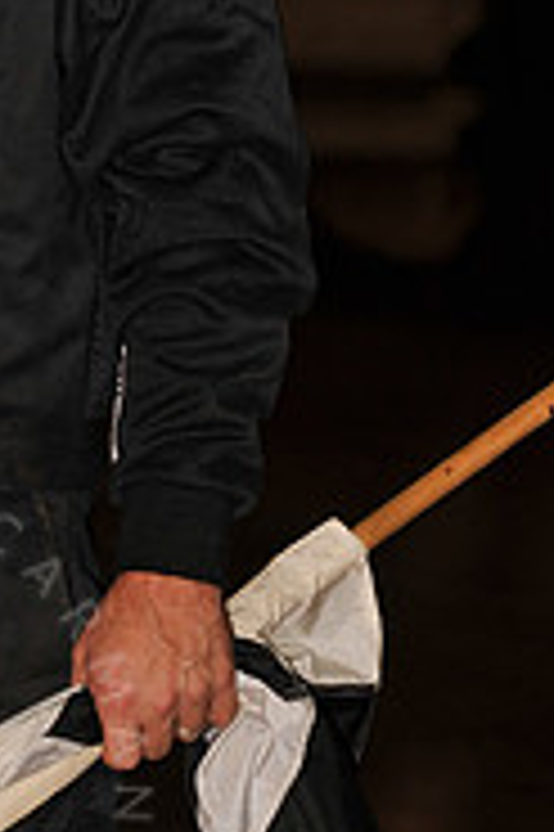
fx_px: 12349
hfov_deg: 2.6
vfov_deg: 3.9
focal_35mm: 534
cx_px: -194
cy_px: 67
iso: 500
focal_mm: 170
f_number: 6.3
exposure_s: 1/250
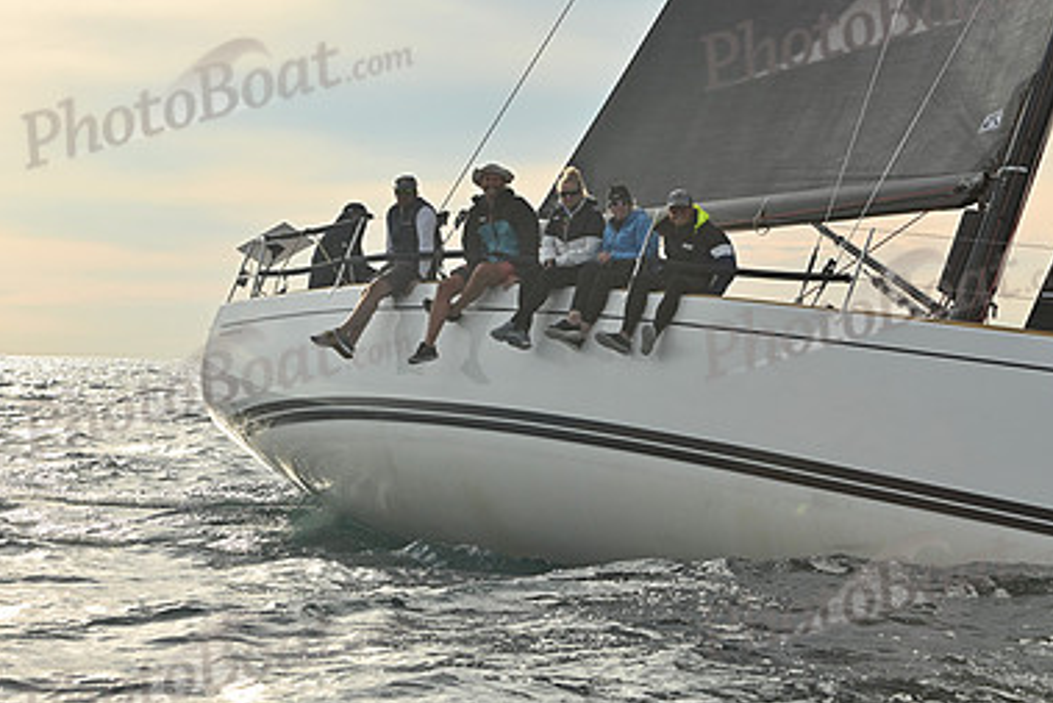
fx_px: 3131
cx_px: 558
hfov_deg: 19.1
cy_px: 201
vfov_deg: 12.8
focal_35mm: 107
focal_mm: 70
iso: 320
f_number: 8
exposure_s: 1/1000
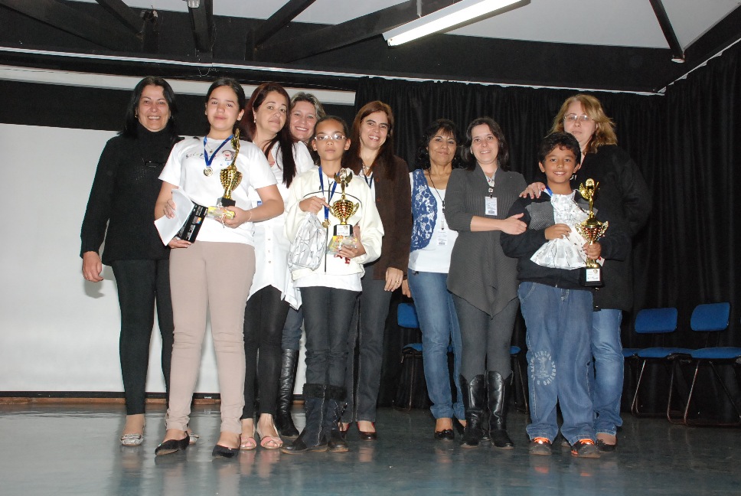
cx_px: 370
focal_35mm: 36
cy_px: 248
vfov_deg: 37.0
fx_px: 742
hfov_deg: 53.1
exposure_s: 1/125
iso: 1600
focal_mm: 24
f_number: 6.3
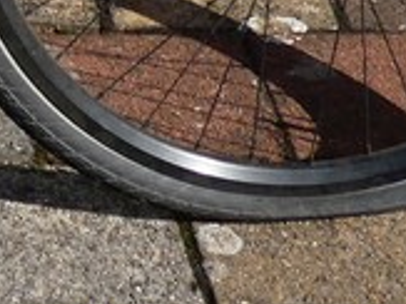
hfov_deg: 7.0
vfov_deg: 5.2
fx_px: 3129
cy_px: -680
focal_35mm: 267
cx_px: -563
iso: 80
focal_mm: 7.2
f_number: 3.8
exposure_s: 1/800
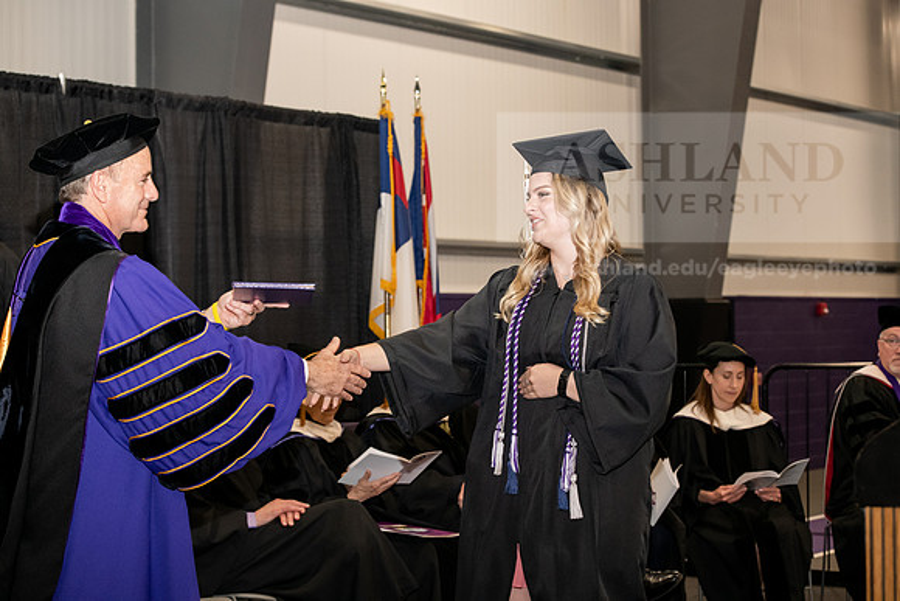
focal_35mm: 70
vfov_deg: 19.5
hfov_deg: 28.8
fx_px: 1750
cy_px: 300
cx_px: 450
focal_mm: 70
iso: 2500
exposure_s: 1/200
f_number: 5.6
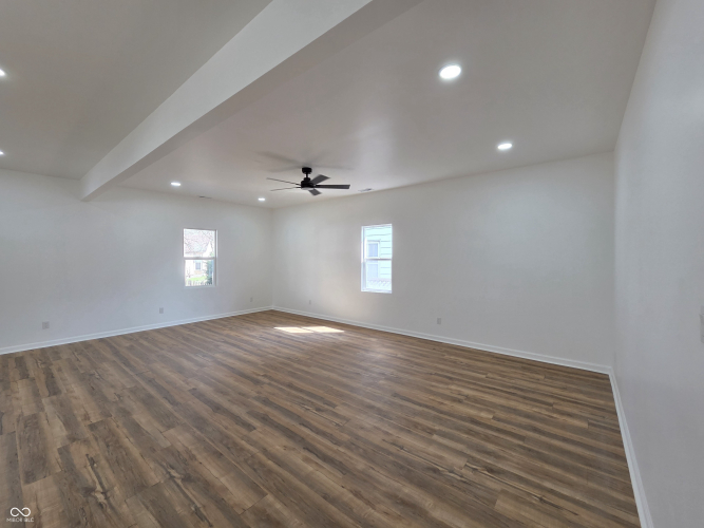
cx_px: 352
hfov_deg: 106.2
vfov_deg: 89.9
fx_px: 264
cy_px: 264
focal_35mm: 13
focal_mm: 2.2
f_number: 2.2
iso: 80
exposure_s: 1/120
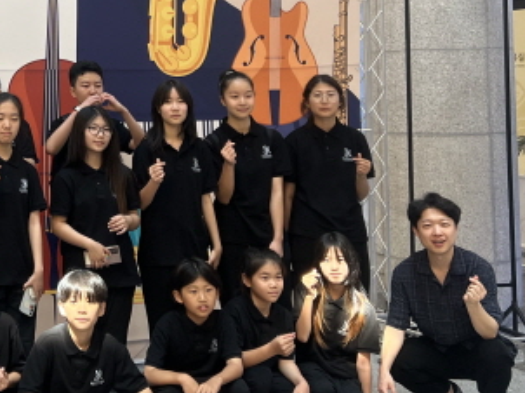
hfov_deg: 29.4
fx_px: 940
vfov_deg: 23.2
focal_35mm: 62
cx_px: 12
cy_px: 59
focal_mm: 5.7
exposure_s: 1/120
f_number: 1.5
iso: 100
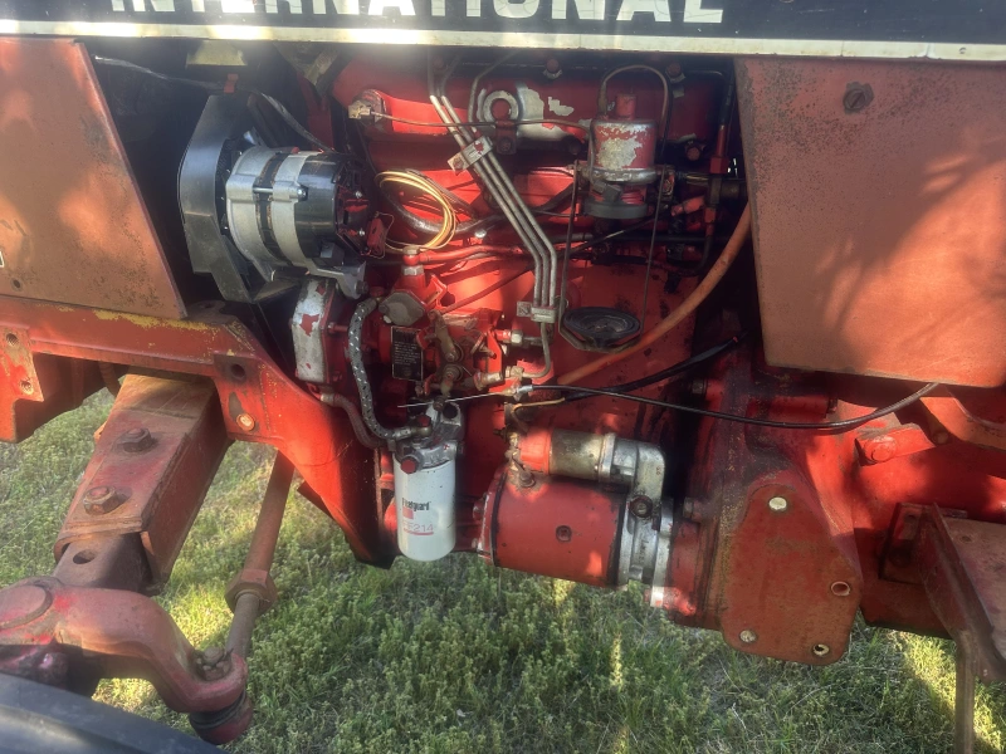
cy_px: 377
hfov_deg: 71.6
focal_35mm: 24
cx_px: 503
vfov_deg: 56.8
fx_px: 697
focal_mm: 6.86
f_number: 1.78
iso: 100
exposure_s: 1/121
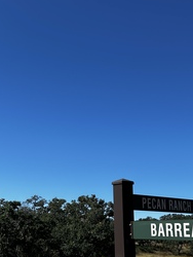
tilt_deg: +13.4
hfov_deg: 31.5
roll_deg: -0.6
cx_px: 81
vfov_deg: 40.8
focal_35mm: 46
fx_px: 341
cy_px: 168
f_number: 1.78
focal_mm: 6.86
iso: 80
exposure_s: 1/4348
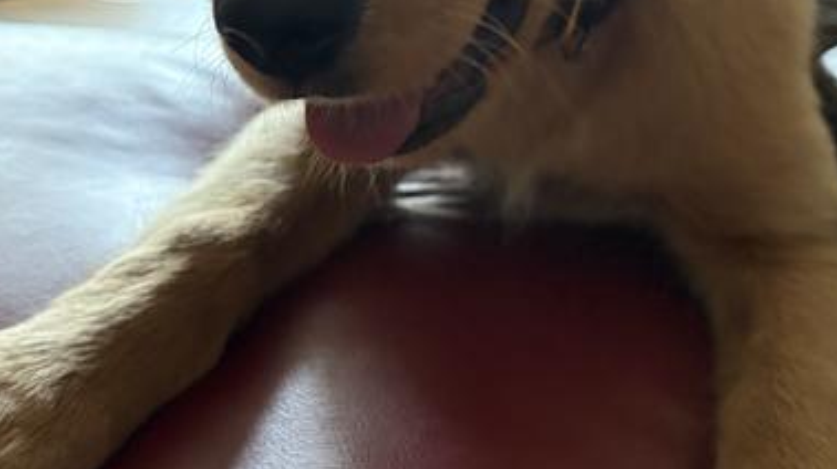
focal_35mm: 36
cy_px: 95
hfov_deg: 55.3
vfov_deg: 31.9
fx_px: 798
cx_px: 405
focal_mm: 5.96
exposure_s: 1/39
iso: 640
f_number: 1.6
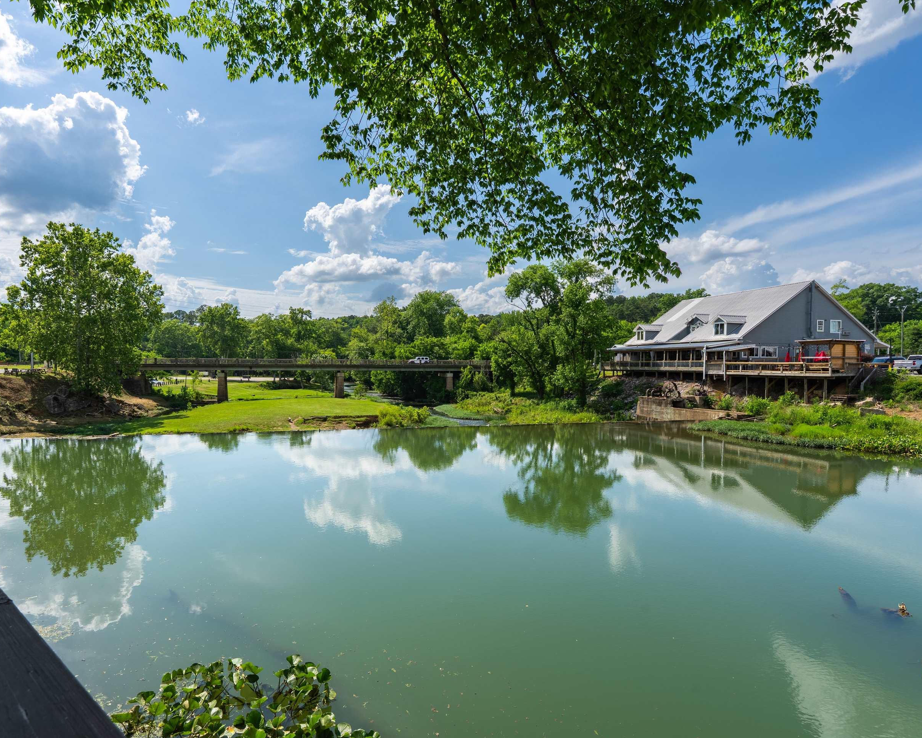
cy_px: 382
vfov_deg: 70.8
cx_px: 408
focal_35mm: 19
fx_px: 518
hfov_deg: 83.0
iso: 100
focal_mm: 16
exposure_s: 1/1600
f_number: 10
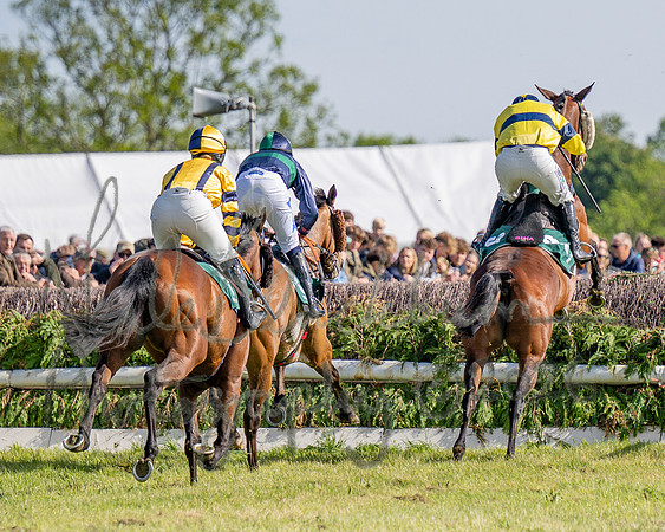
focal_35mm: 570
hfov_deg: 3.4
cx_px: 420
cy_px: 216
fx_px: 11217
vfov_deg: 2.7
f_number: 2.8
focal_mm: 170
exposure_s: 1/1600
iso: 80
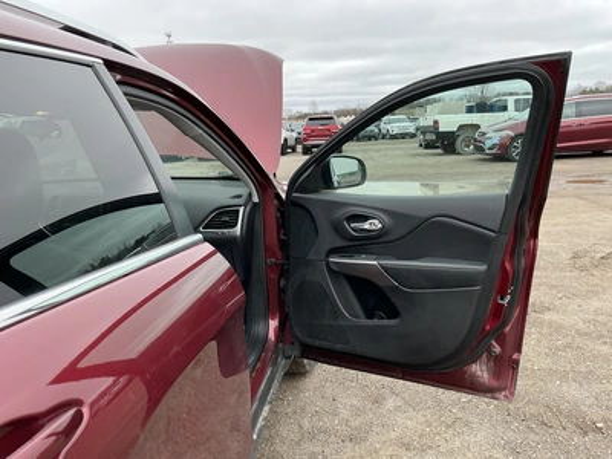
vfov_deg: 49.7
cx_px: 306
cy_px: 230
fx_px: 495
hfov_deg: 63.4
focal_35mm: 28
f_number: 1.8
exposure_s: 1/219
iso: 20
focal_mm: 3
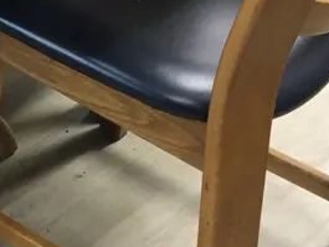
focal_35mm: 112
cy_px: -53
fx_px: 1065
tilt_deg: -25.4
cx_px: -139
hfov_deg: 16.3
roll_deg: +1.2
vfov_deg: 12.9
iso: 64
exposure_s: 1/17
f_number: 2.2
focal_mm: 4.15
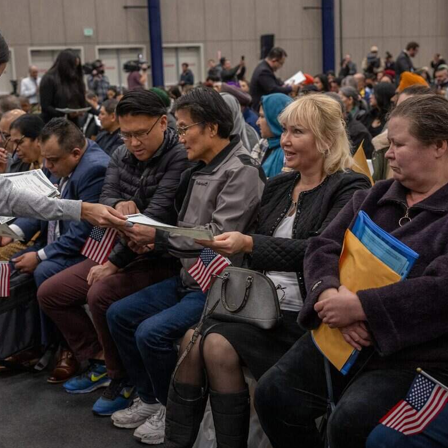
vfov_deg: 32.8
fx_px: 761
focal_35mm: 52
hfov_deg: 32.7
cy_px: 222
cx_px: 180
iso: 1600
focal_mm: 40
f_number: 4
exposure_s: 1/250
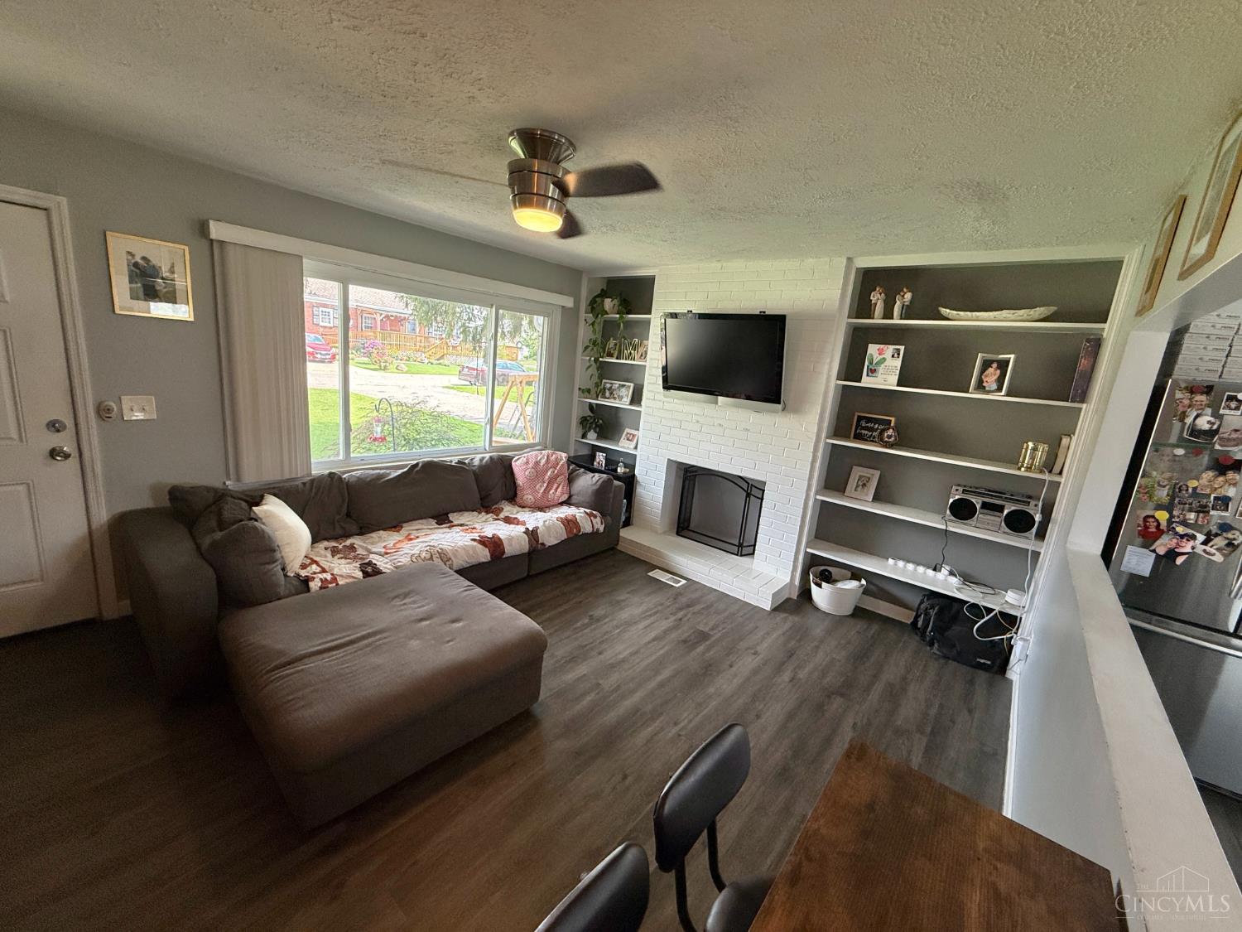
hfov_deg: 102.1
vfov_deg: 85.7
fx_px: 502
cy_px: 466
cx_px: 621
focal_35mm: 14
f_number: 2.2
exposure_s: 1/120
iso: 160
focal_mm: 2.22
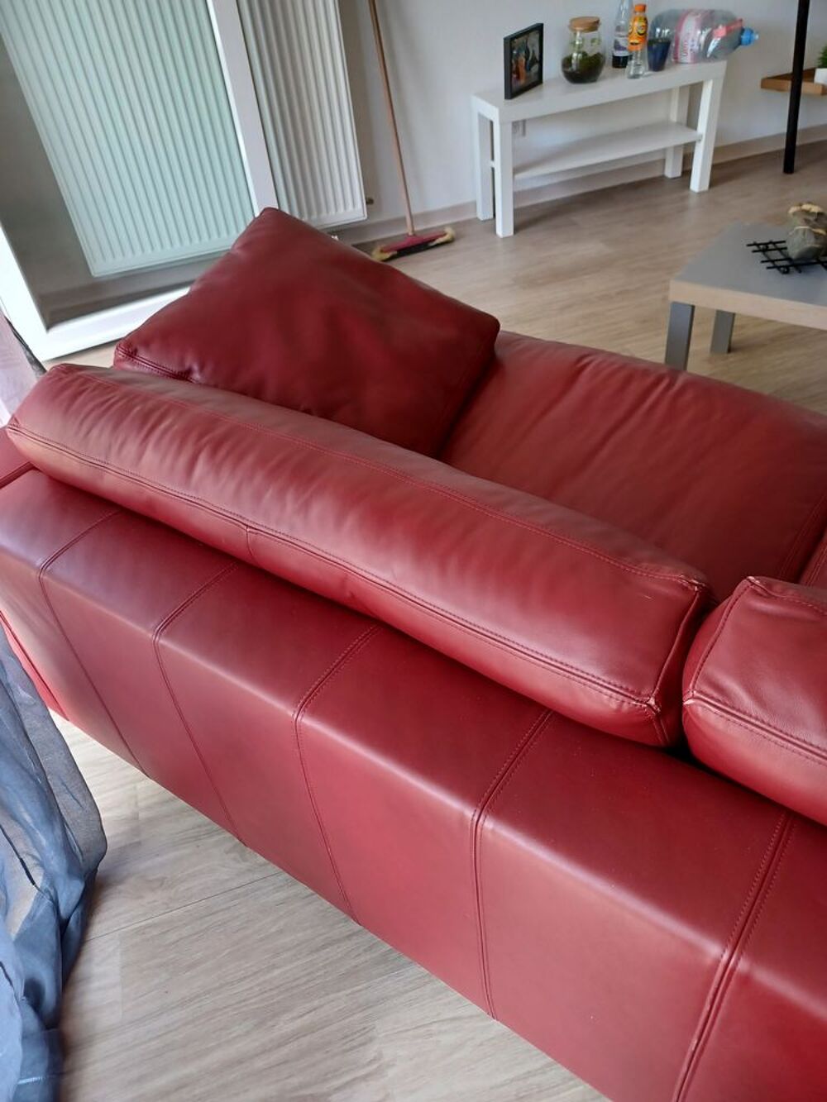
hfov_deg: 54.9
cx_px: 414
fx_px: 796
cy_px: 551
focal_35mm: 25
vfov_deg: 69.4
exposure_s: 1/60
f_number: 1.8
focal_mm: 4.6
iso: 250
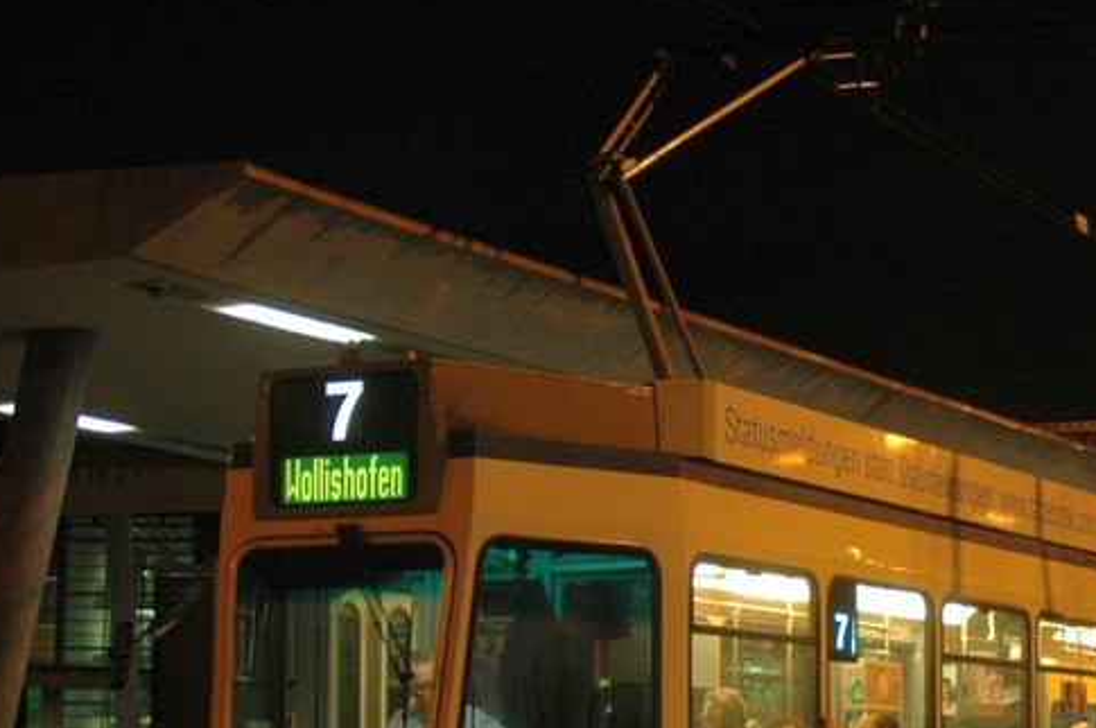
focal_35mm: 95
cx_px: 1087
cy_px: 661
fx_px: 2888
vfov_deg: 14.2
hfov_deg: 20.8
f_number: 3.8
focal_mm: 24
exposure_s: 1/6
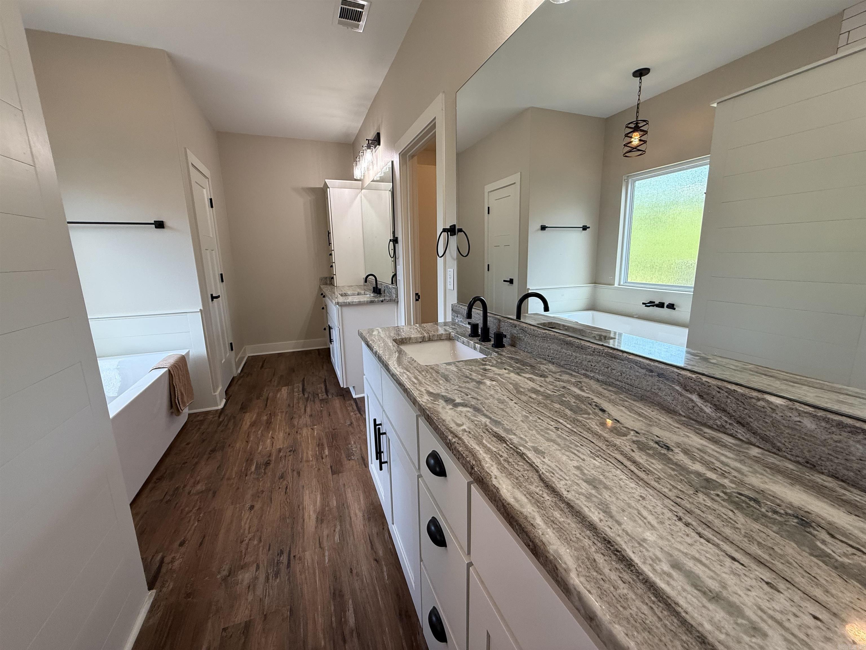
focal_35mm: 14
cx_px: 433
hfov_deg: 102.1
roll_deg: +0.9
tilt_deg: -11.7
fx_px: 350
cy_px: 325
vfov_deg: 85.7
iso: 125
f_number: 2.2
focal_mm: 2.22
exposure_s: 1/120
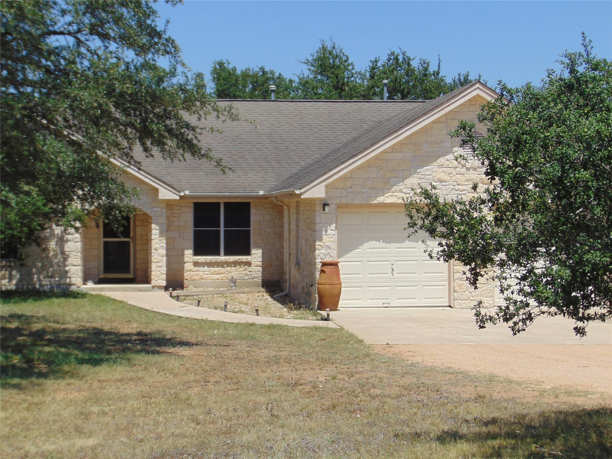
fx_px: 1255
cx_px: 306
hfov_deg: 27.4
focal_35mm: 71
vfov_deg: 20.7
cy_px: 230
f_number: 9.6
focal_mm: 12.8
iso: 80
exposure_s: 1/200
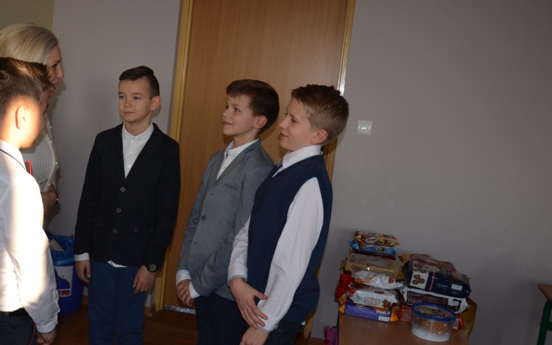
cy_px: 168
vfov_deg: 30.8
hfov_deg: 47.0
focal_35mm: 42
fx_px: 627
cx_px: 202
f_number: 3.8
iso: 200
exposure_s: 1/160
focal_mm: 21
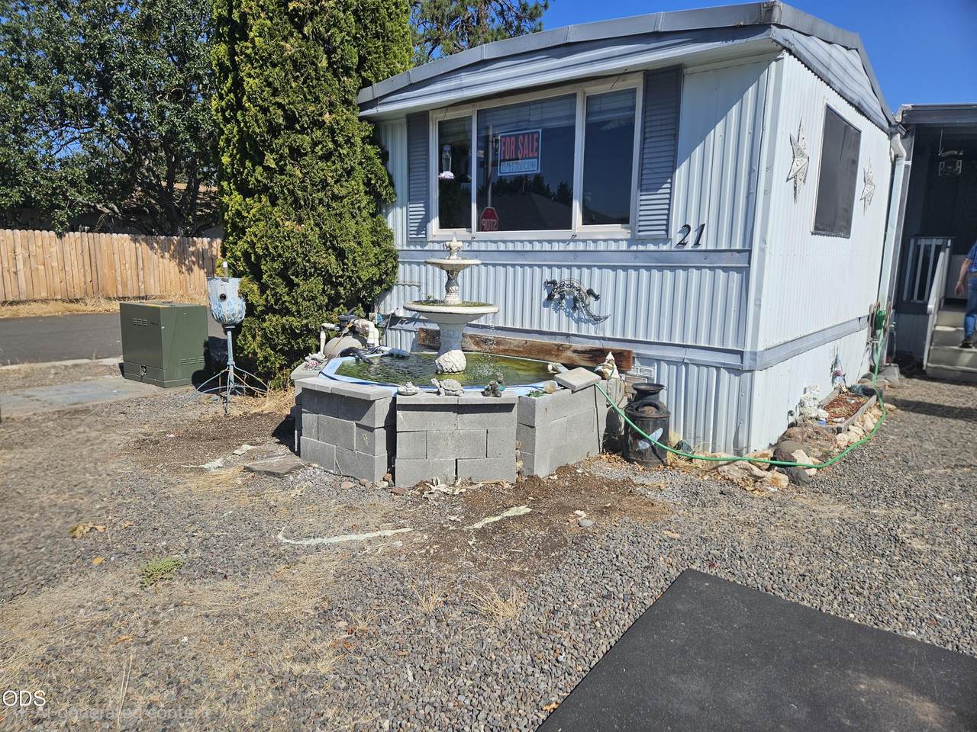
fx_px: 649
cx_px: 488
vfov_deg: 58.9
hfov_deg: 73.9
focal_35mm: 23
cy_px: 366
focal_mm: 5.4
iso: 25
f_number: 1.8
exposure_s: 1/3333
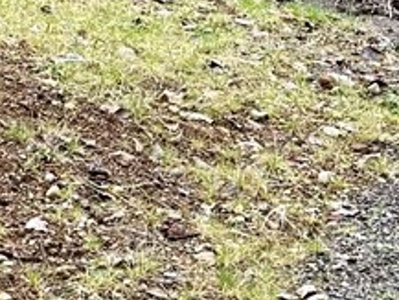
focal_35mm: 177
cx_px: -298
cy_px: -252
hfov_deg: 10.5
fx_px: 2041
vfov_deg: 8.1
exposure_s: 1/593
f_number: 1.78
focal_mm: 6.76
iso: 100
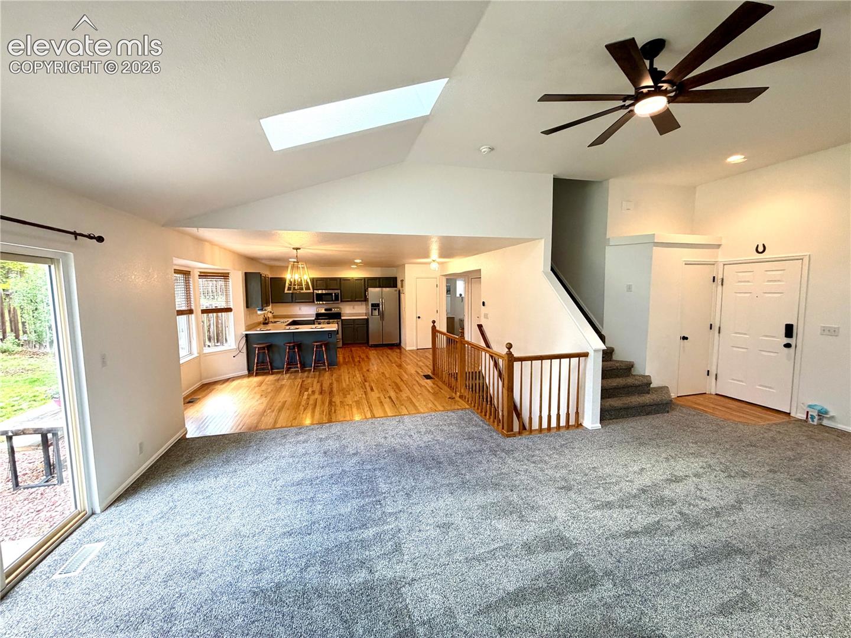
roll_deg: +0.8
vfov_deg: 85.7
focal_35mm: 14
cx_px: 426
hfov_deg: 102.1
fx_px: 344
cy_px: 319
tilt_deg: -5.1
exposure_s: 1/120
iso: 250
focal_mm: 2.22
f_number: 2.2
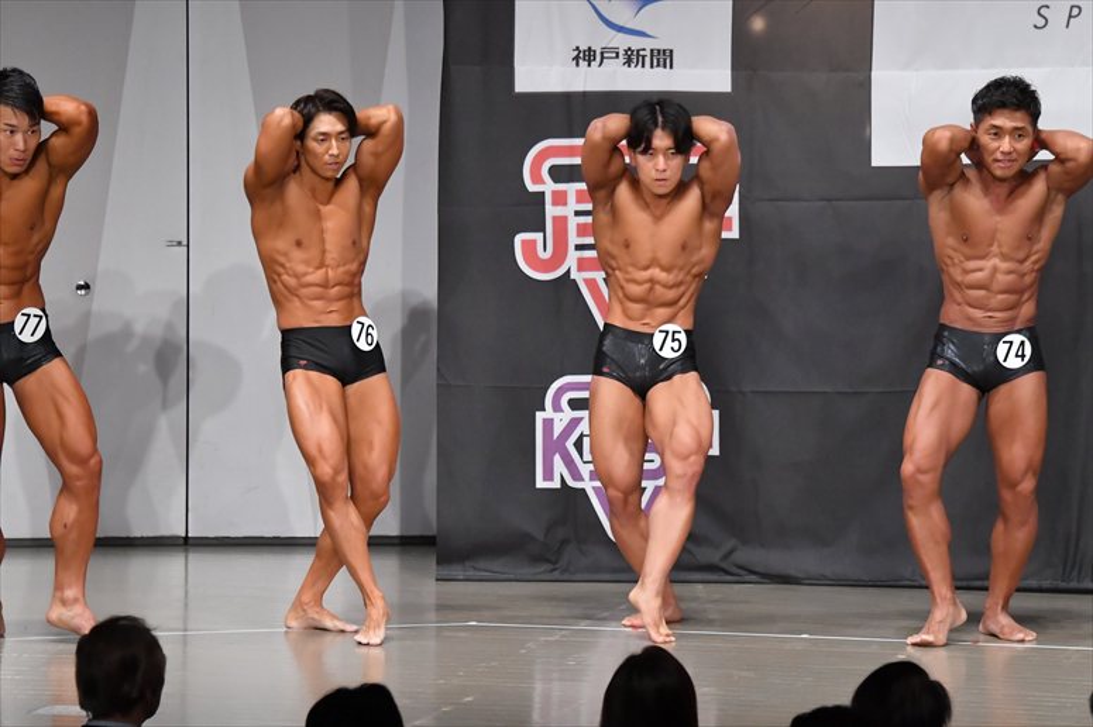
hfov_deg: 9.5
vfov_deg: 6.3
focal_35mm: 217
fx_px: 6585
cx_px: 546
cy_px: 364
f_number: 5.6
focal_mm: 145
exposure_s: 1/400
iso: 6400
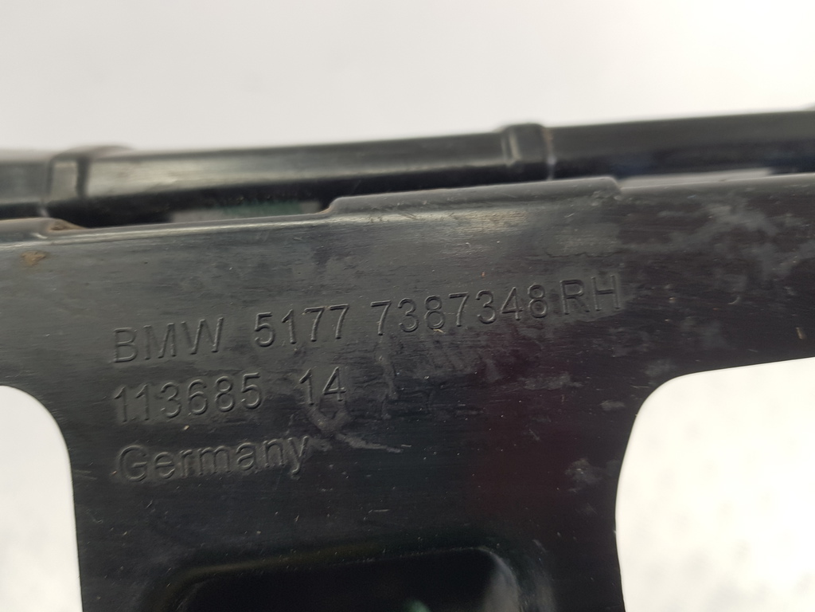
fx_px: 612
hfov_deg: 67.3
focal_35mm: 26
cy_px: 306
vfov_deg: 53.1
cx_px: 408
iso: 50
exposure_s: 1/50
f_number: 1.7
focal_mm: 4.2
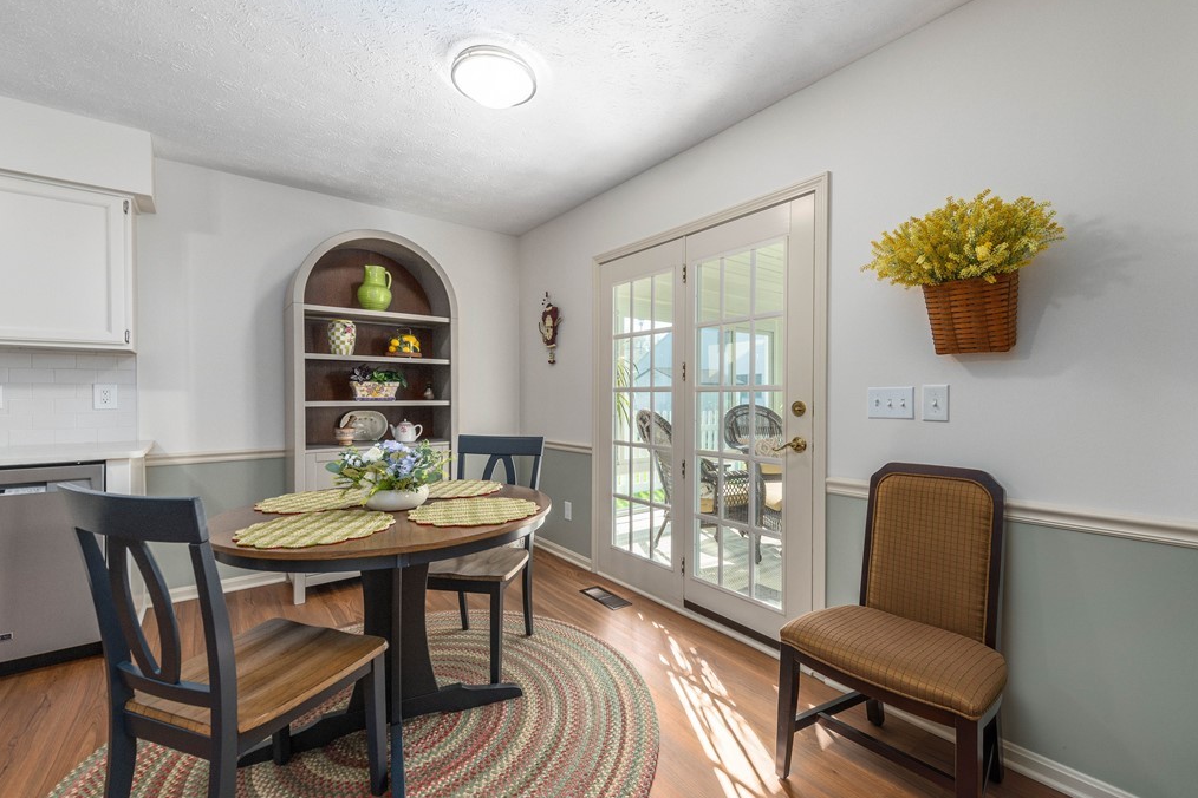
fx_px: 499
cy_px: 413
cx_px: 603
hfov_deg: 100.4
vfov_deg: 77.3
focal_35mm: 15
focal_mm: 14
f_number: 9
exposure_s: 1/60
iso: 64
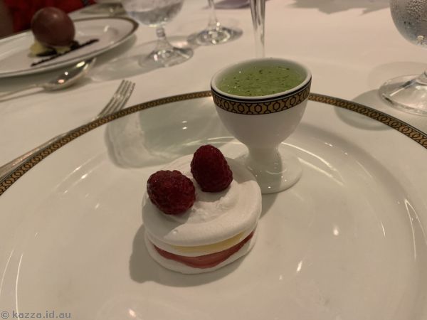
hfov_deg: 67.3
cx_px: 214
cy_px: 160
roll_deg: +9.7
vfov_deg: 53.1
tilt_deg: -33.6
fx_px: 321
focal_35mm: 26
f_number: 1.8
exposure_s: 1/40
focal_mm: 4.25
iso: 250
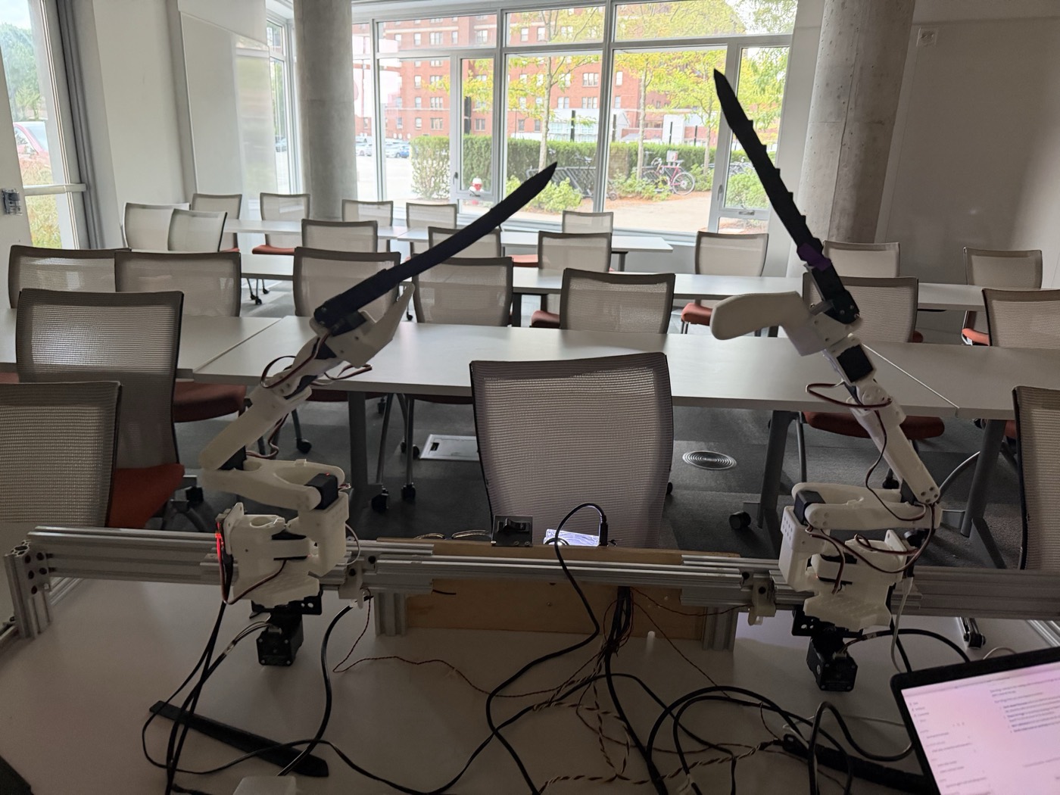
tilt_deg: -16.4
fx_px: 735
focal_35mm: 24
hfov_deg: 71.6
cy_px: 398
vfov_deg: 56.8
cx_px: 530
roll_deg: -2.4
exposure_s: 1/60
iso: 640
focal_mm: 6.76
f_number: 1.78
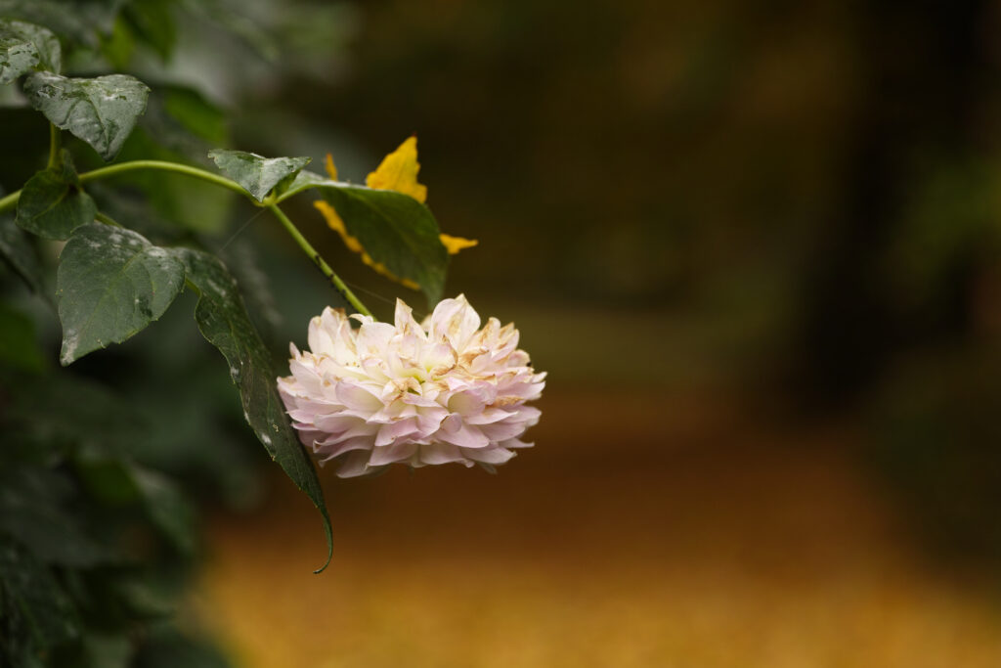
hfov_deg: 19.5
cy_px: 334
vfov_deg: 13.0
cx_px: 500
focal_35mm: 105
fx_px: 2920
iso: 100
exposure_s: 1/60
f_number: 3.2
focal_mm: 70
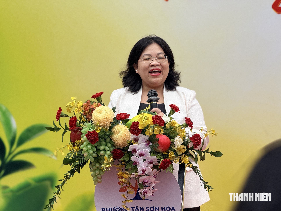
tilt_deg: -0.8
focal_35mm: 120
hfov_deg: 16.4
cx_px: 140
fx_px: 974
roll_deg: +1.2
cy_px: 106
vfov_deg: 12.3
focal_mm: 15.66
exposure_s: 1/751
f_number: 2.8
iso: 50
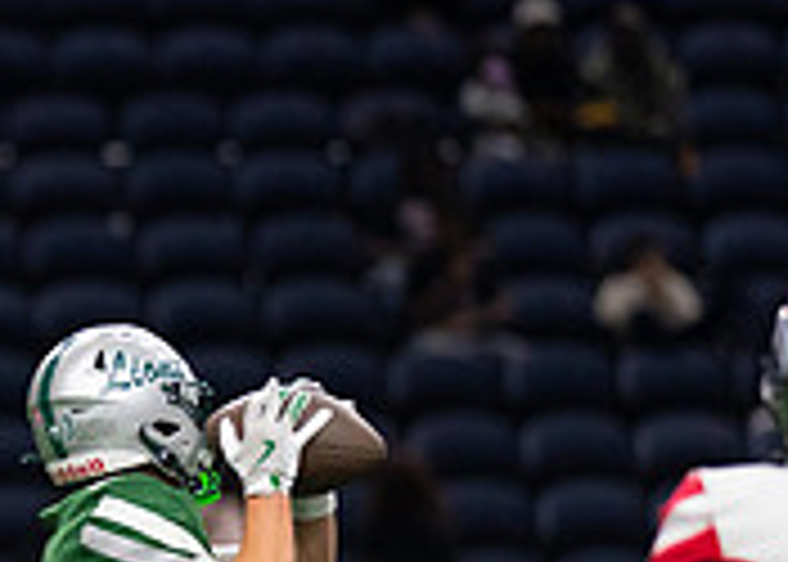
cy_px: 586
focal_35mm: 725
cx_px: -297
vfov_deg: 2.0
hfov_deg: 2.8
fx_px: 16225
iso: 1000
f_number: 1.8
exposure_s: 1/1600
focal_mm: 135
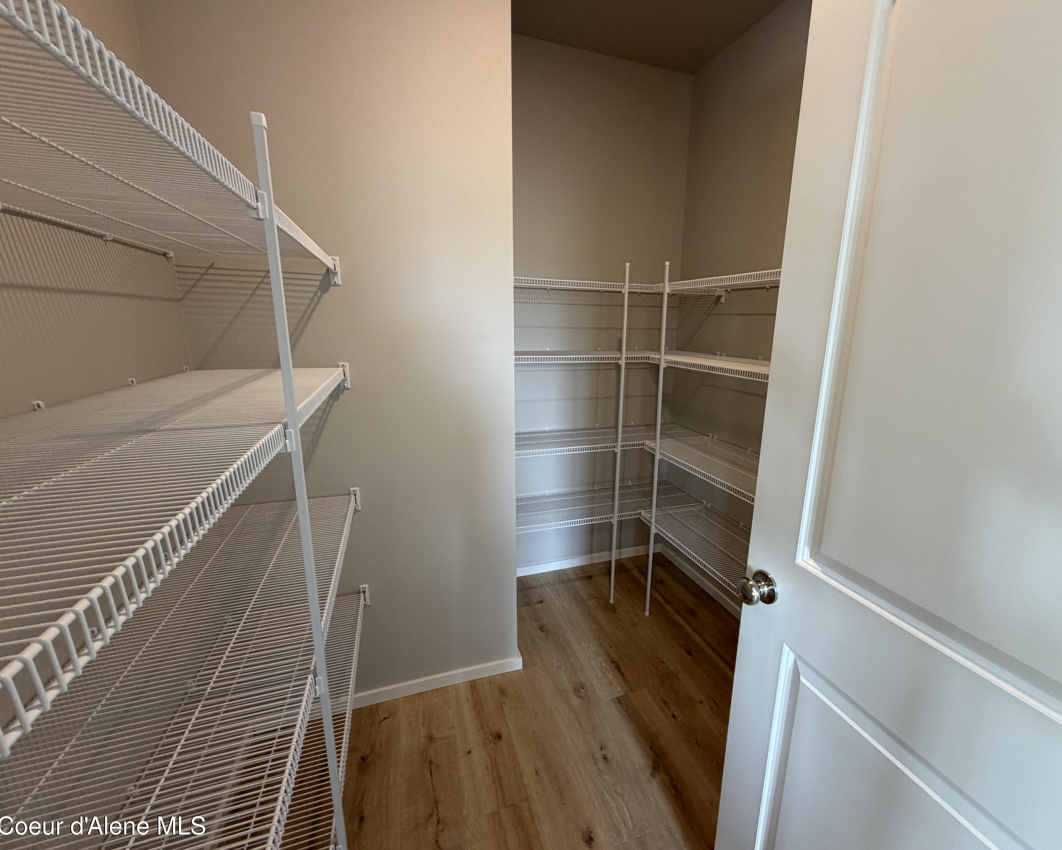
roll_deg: -1.2
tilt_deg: -12.1
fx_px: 471
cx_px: 577
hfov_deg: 96.6
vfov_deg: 84.0
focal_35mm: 15
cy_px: 428
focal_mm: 2.22
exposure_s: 1/60
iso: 160
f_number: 2.2
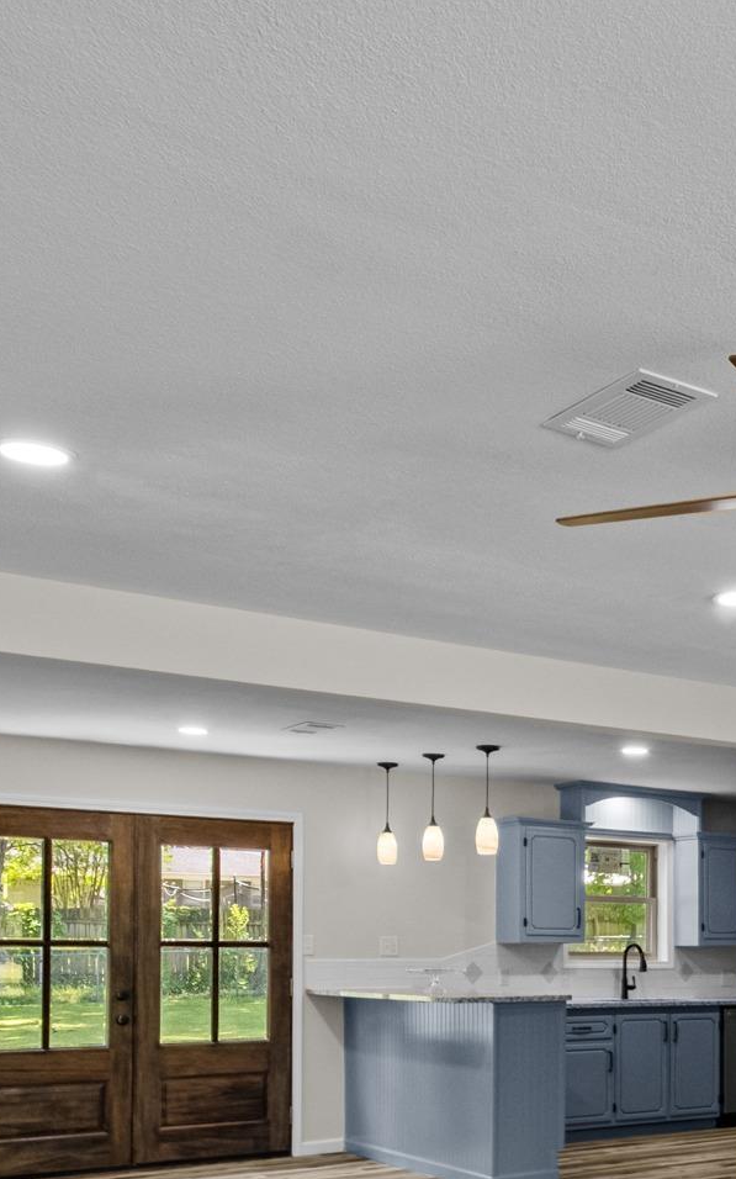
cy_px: 1006
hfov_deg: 30.1
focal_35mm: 40
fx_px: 1285
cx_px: 714
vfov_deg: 45.7
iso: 400
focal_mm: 10
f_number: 8
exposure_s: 1/2
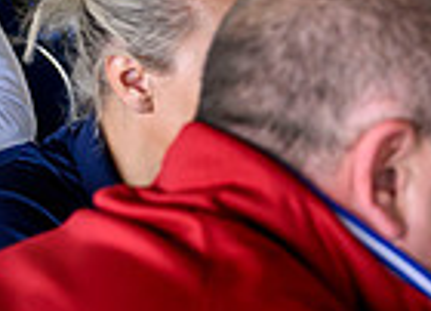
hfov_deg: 11.9
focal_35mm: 147
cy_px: 145
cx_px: 906
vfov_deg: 9.8
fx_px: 1805
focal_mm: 31.5
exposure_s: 1/400
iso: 1250
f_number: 3.2
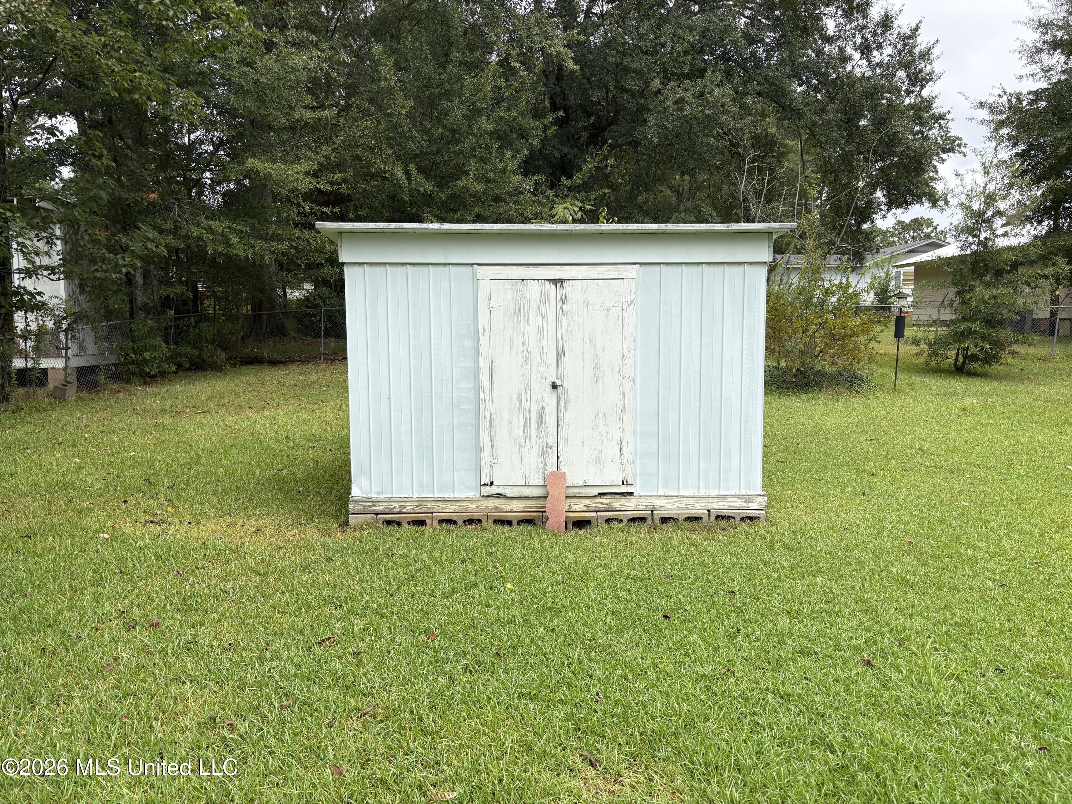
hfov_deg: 67.3
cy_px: 402
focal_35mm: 26
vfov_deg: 53.1
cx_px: 536
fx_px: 805
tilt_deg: -4.0
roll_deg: +0.3
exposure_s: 1/1484
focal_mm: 5.96
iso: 50
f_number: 1.6
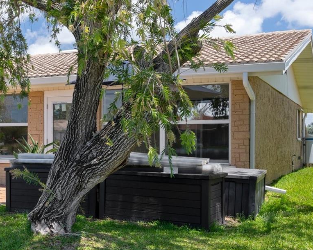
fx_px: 528
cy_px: 146
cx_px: 32
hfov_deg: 31.5
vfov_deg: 26.6
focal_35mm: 57
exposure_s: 1/80
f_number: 9
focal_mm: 29
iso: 320
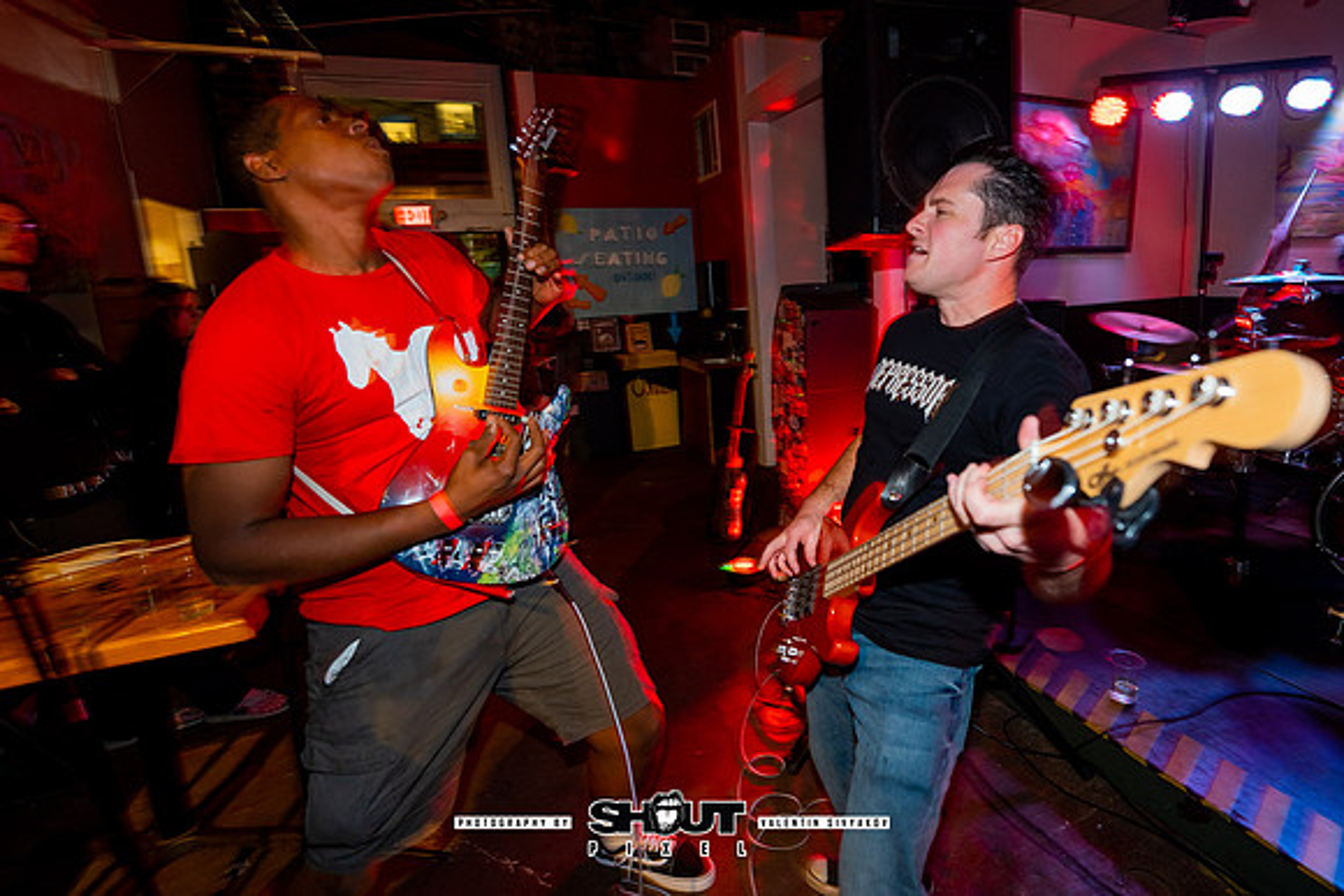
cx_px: 781
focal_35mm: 17
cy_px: 381
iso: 500
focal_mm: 14.8
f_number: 2.8
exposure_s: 1/15
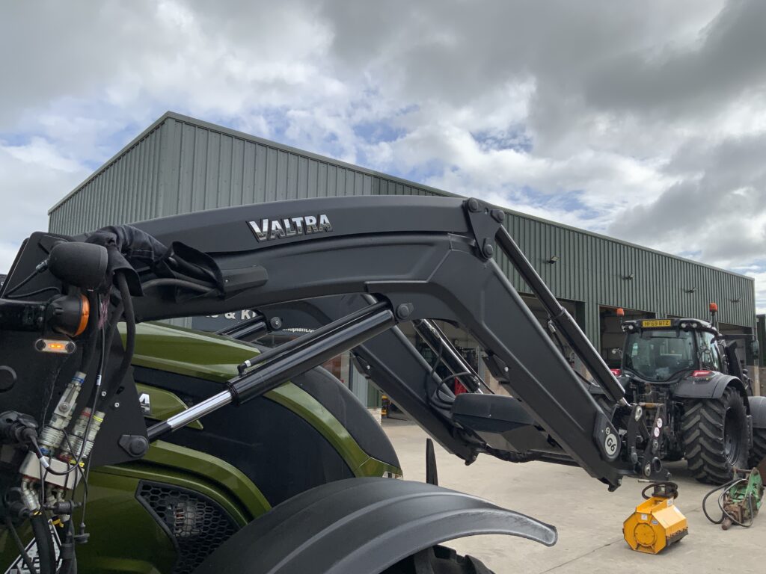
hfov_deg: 61.7
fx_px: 642
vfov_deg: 48.2
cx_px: 383
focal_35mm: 29
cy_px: 287
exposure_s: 1/2141
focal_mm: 3
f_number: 1.8
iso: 16
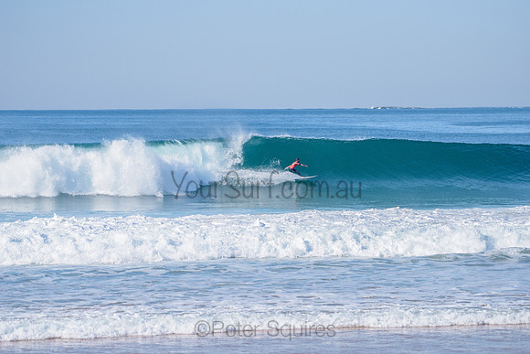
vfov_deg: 6.9
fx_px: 2945
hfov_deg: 10.3
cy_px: 177
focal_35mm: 200
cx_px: 265
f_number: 5.6
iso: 250
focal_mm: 200
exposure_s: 1/2500
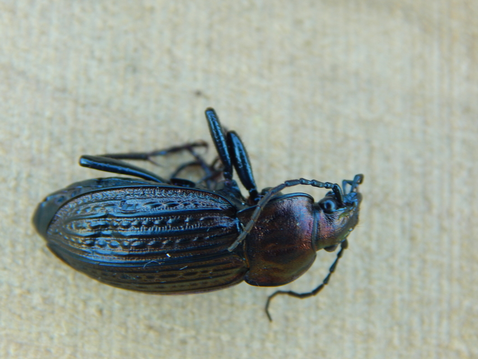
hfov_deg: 23.0
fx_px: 1174
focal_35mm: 85
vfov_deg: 17.4
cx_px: 239
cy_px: 180
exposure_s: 1/40
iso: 125
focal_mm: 15.3
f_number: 4.3
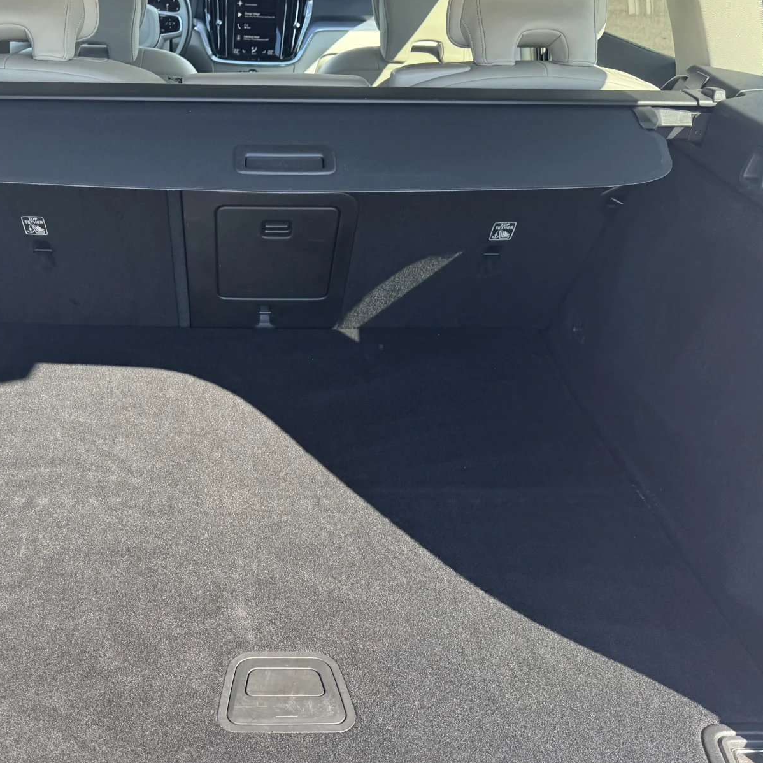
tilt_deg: -35.0
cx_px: 257
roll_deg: -0.2
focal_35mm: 34
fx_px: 848
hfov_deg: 47.7
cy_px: 446
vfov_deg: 48.2
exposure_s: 1/325
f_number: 1.78
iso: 80
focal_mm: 6.76
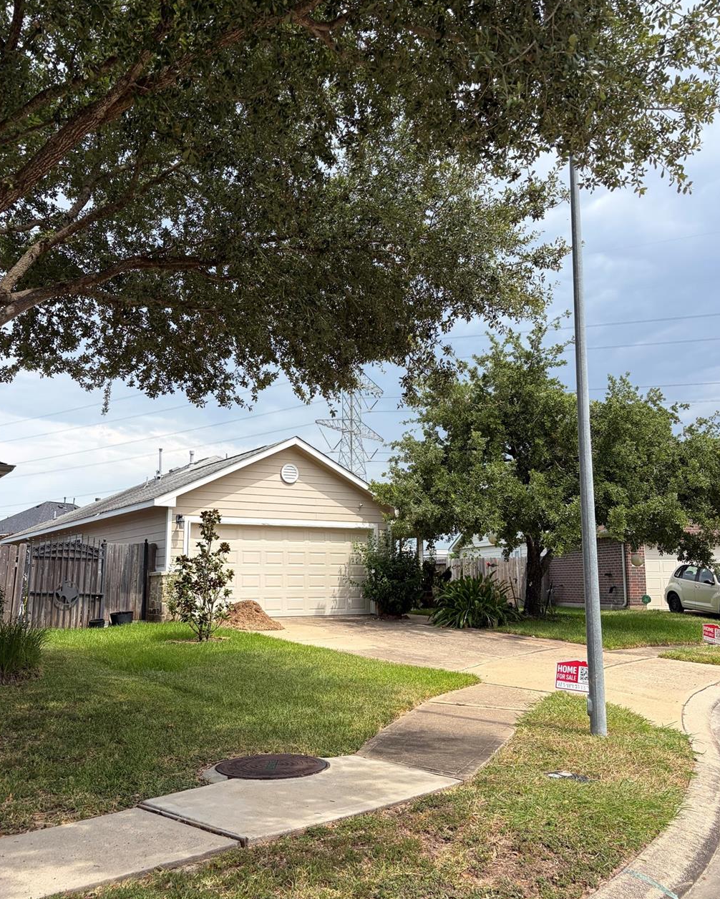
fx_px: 826
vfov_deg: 57.1
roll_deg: +0.0
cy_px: 473
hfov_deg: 47.1
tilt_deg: +9.3
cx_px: 360
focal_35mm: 31
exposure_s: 1/2283
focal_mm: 5.96
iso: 50
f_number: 1.6
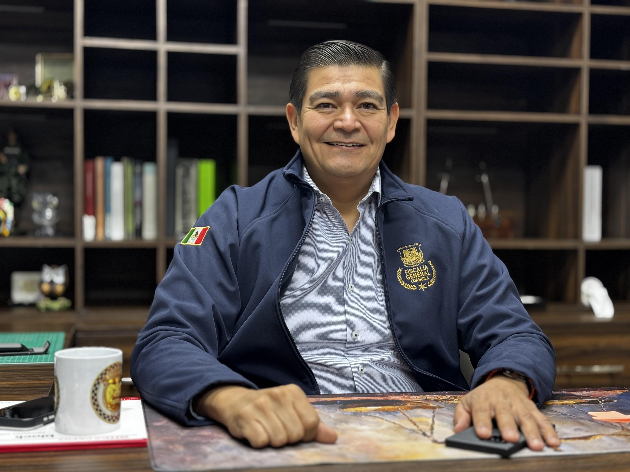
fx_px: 946
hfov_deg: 36.8
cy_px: 236
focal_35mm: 52
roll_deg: -0.8
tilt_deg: -1.7
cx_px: 315
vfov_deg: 28.0
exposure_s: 1/60
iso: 125
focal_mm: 5.96
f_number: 1.6
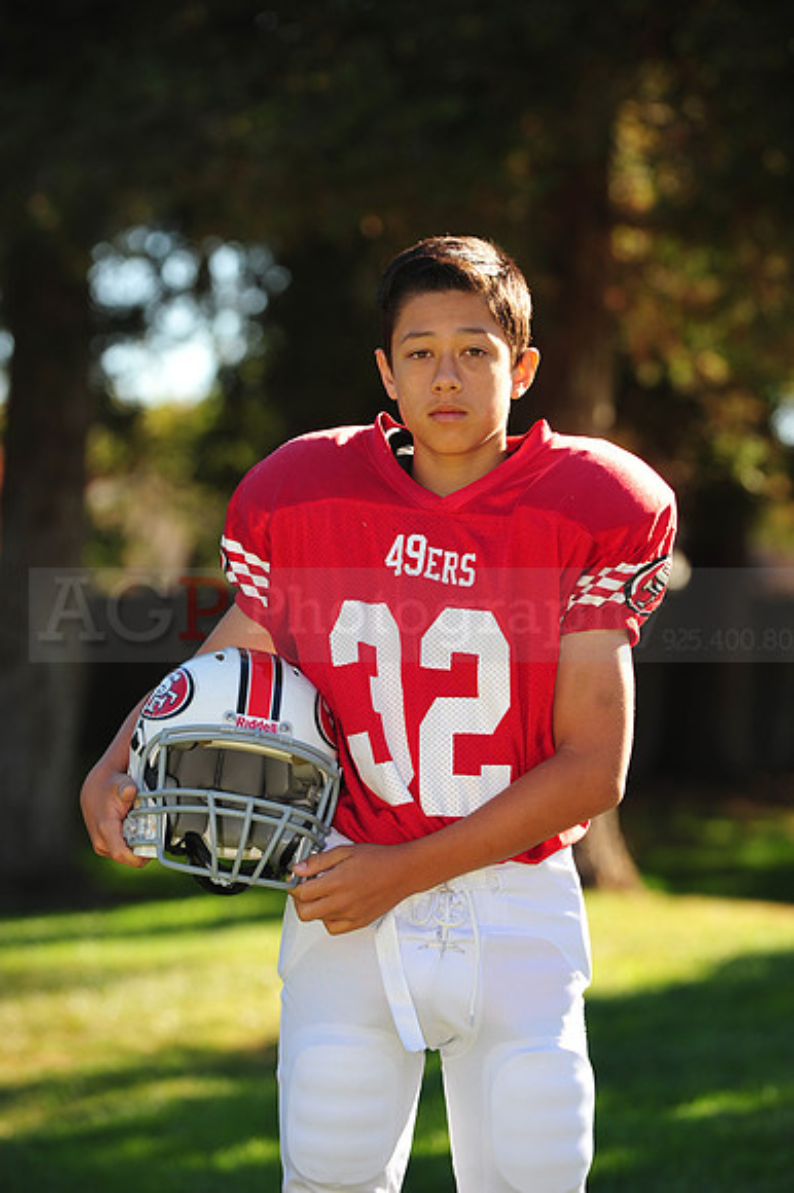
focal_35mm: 160
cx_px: 397
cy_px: 596
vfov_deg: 12.8
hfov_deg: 8.6
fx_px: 5299
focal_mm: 160
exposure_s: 1/320
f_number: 4.5
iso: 200
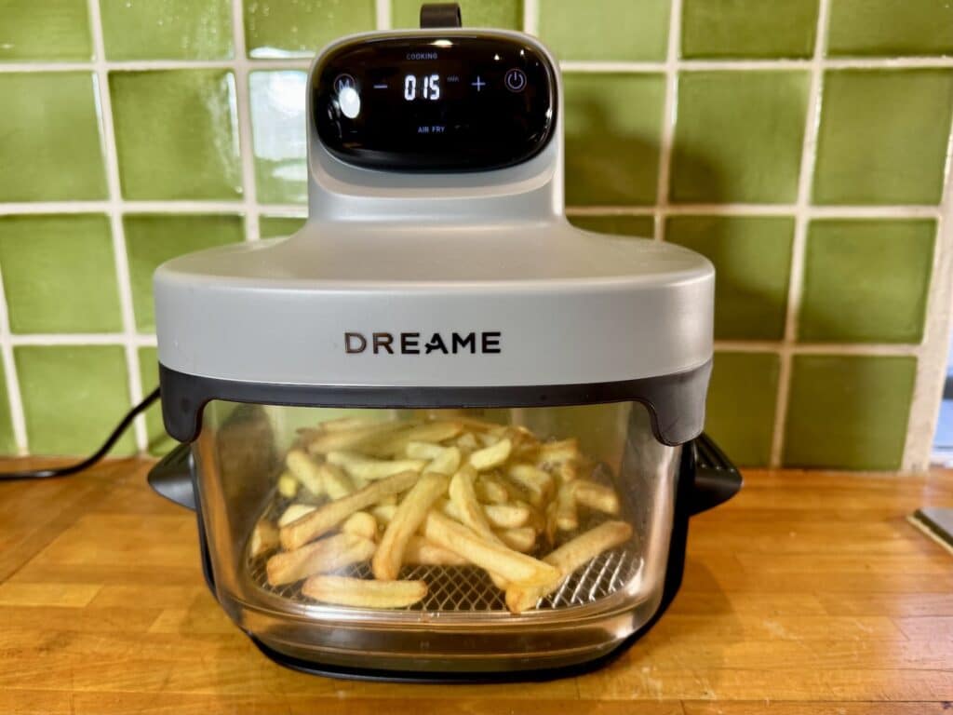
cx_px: 476
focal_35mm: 24
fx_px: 661
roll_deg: -1.0
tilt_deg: -13.0
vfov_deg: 56.8
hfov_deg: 71.6
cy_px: 358
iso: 200
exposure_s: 1/112
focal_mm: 6.76
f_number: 1.78
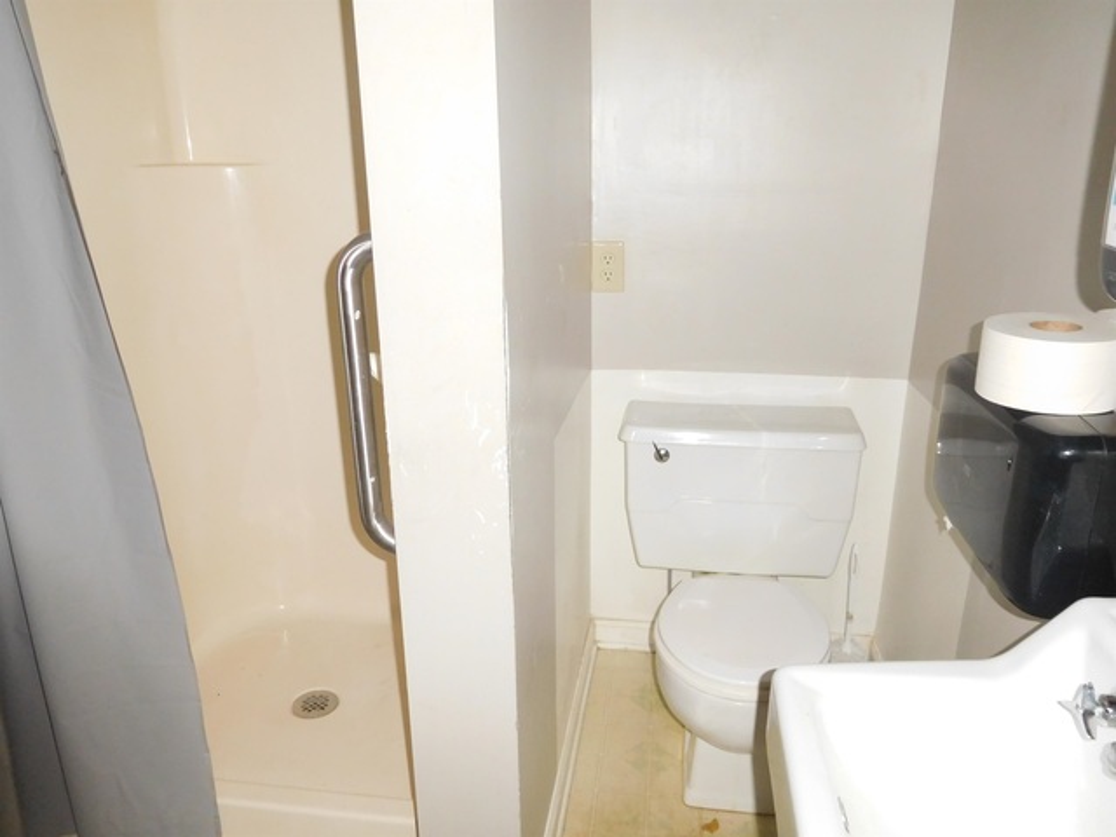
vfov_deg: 54.9
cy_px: 418
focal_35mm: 25
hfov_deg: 69.4
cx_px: 558
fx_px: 806
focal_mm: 4.5
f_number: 3.4
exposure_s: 1/30
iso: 360
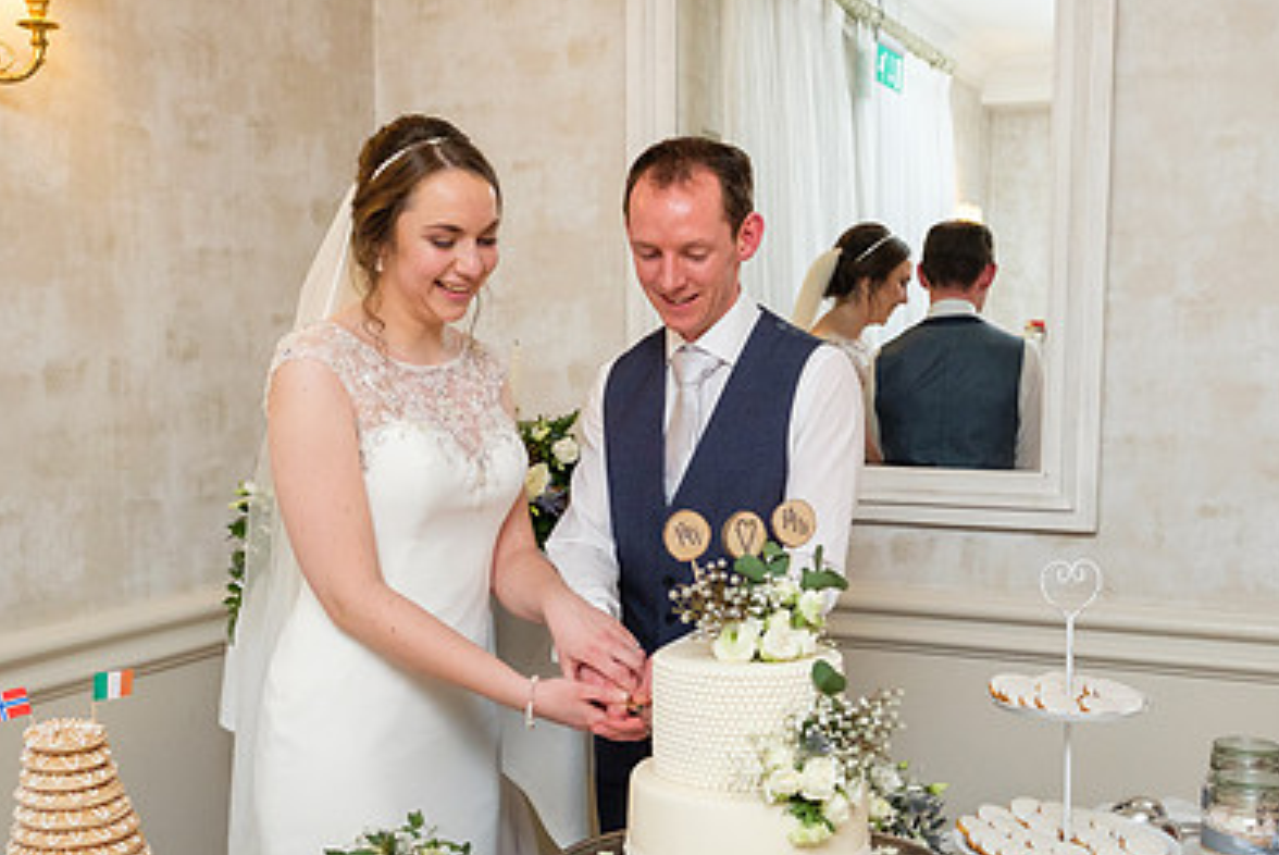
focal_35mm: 40
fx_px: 1422
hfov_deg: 48.3
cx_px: 731
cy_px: 526
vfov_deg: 33.3
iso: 1250
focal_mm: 16
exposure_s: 1/160
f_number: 4
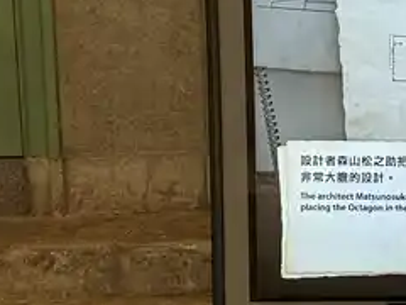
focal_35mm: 80
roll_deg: -0.5
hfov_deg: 22.5
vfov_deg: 18.3
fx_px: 938
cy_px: 81
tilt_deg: -8.8
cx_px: 491
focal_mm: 6.86
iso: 125
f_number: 1.78
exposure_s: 1/120
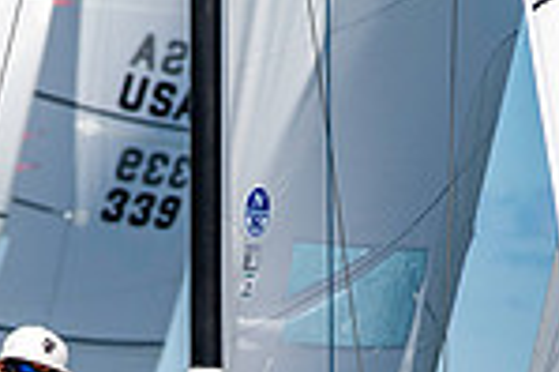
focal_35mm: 778
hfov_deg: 2.7
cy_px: 628
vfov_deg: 1.8
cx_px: 210
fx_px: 12067
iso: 500
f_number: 5.6
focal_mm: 200
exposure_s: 1/4000
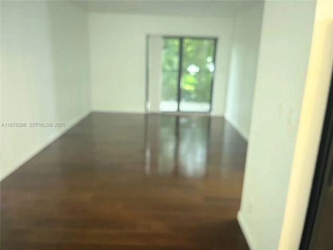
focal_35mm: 26
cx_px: 166
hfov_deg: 67.3
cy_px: 125
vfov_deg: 53.1
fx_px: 250
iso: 3200
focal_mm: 5.1
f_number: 1.6
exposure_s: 1/10
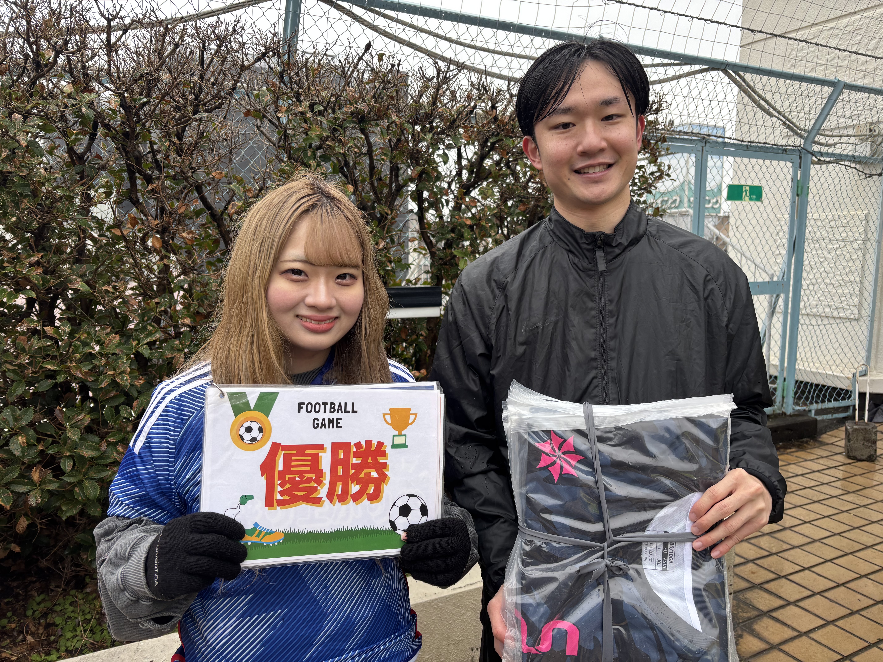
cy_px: 331
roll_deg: -0.1
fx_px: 663
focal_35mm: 26
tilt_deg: -6.0
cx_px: 442
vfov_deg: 53.1
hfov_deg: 67.3
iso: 40
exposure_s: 1/255
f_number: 1.6
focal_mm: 5.96
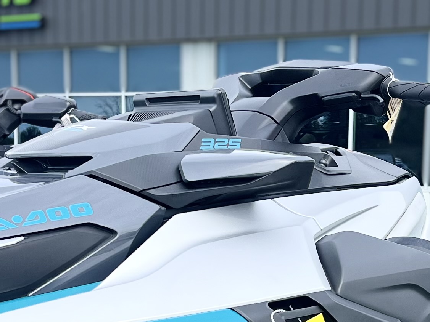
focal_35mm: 93
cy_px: 331
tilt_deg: -8.8
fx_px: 1155
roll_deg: -0.4
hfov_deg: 21.1
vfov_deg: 15.6
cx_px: 245
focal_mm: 5.7
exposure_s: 1/1934
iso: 50
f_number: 1.5
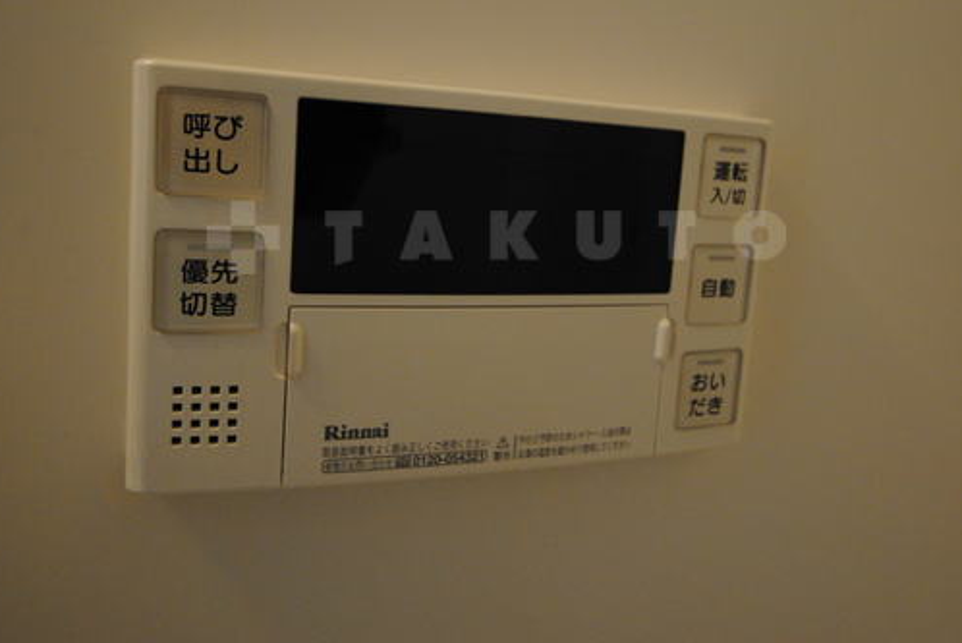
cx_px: 496
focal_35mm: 27
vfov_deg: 47.5
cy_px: 238
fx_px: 722
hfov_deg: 67.3
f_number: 5
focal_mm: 14
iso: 800
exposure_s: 1/25
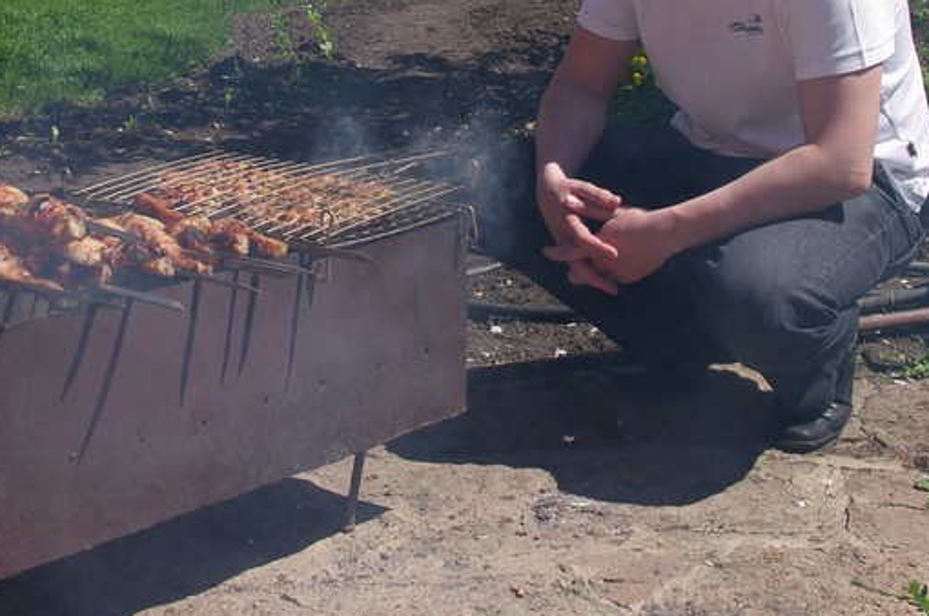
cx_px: 341
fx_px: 1933
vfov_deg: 17.8
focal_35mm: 75
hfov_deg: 26.9
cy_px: 39
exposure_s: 1/350
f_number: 8
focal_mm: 21.25
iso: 100
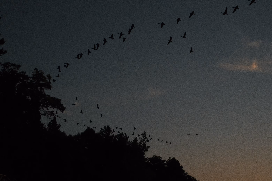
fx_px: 400
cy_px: 90
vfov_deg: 25.5
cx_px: 136
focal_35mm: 53
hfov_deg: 37.5
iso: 6400
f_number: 16
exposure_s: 1/2000
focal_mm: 35
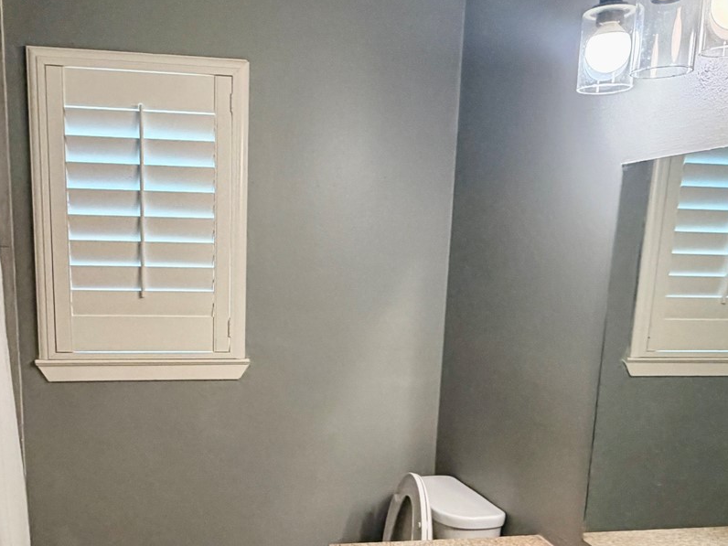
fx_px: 757
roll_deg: -0.4
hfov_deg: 51.0
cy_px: 400
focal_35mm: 36
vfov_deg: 38.8
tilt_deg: -12.9
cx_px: 284
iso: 200
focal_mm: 2.22
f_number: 2.2
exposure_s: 1/60
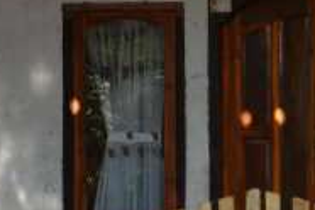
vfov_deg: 5.2
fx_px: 2327
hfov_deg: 7.7
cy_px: 108
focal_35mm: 266
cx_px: 381
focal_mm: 62
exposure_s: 1/160
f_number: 6.3
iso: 250
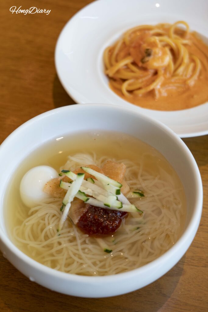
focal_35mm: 60
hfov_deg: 22.6
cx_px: 104
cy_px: 156
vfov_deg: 33.4
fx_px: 520
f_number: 5.6
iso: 500
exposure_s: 1/60
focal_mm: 60
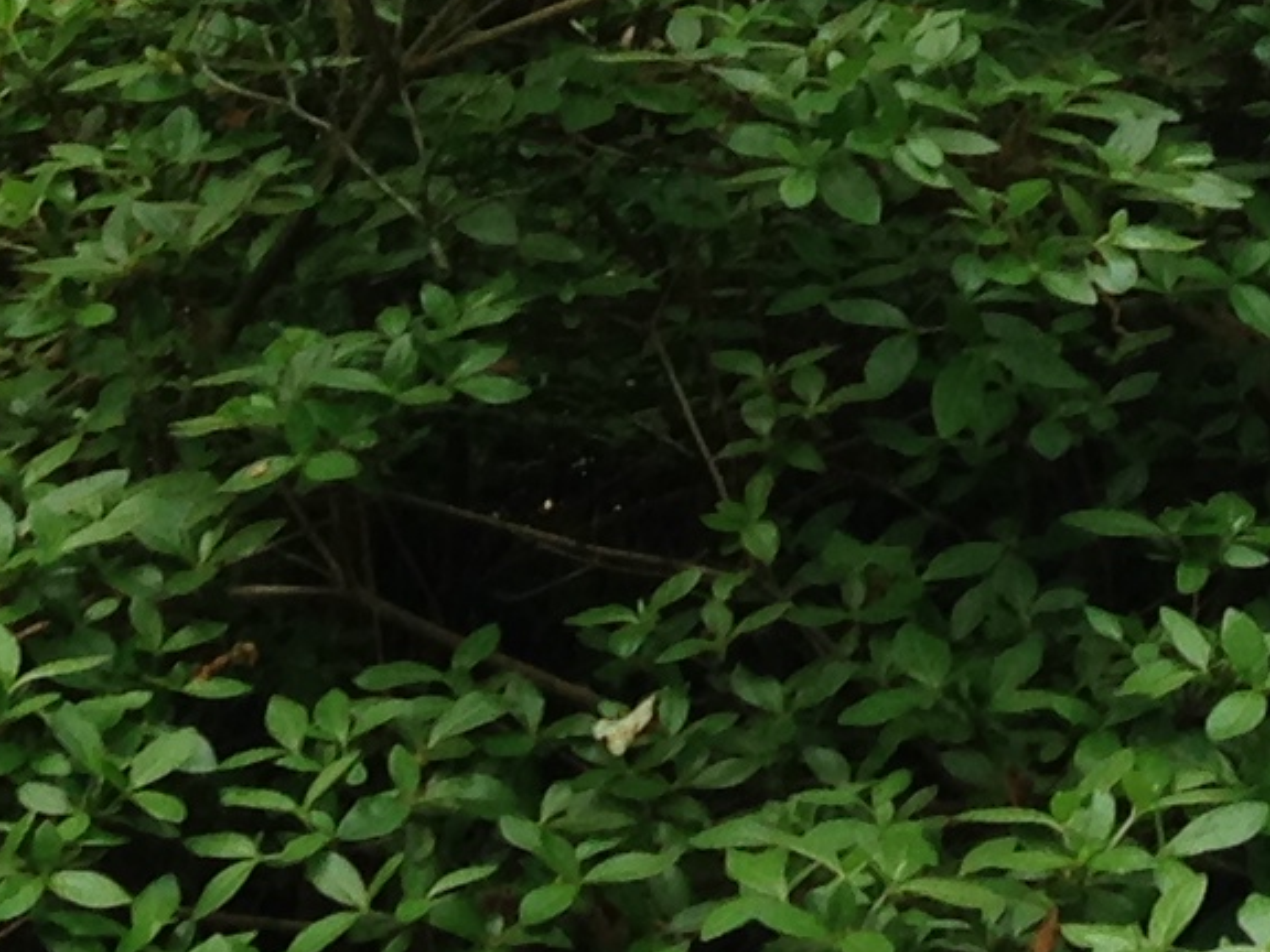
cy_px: -1494
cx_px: 1310
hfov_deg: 10.5
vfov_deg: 7.3
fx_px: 6861
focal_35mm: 187
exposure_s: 1/287
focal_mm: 4.12
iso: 50
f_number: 2.4
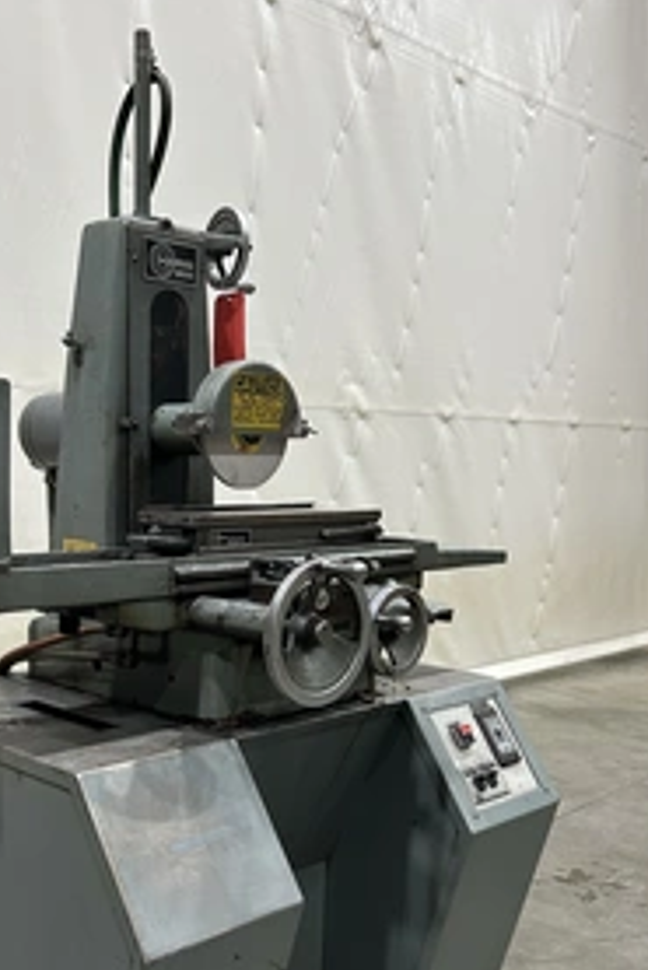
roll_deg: -0.6
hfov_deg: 33.9
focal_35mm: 39
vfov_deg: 48.8
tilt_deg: -7.1
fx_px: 1052
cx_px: 217
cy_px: 634
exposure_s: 1/60
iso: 200
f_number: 1.5
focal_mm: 5.7
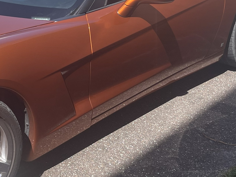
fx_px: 545
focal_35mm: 80
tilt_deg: -21.5
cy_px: 48
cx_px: 35
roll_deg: +1.0
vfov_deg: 18.3
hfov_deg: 23.9
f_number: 1.6
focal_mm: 5.1
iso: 32
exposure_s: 1/1795
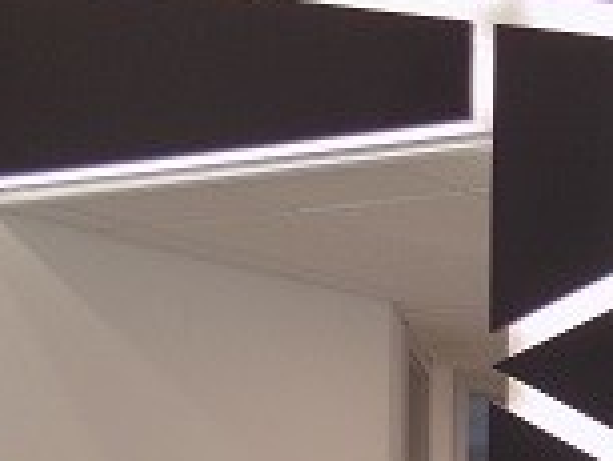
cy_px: 685
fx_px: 1595
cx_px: 1162
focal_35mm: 90
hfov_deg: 17.1
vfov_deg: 15.2
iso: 80
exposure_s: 1/40
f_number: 3.1
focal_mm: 4
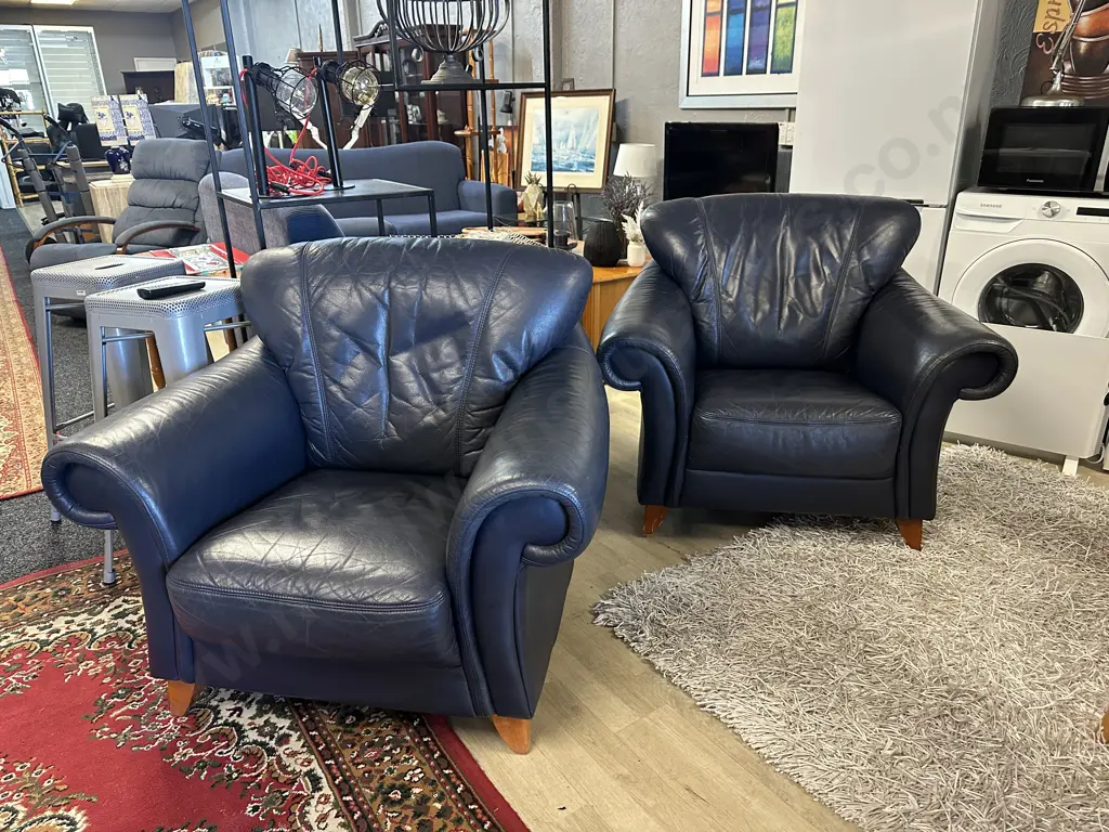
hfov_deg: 71.6
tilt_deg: -21.6
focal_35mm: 24
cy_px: 416
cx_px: 554
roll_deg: +0.7
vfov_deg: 56.8
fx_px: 769
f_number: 1.78
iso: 400
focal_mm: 6.86
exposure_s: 1/50
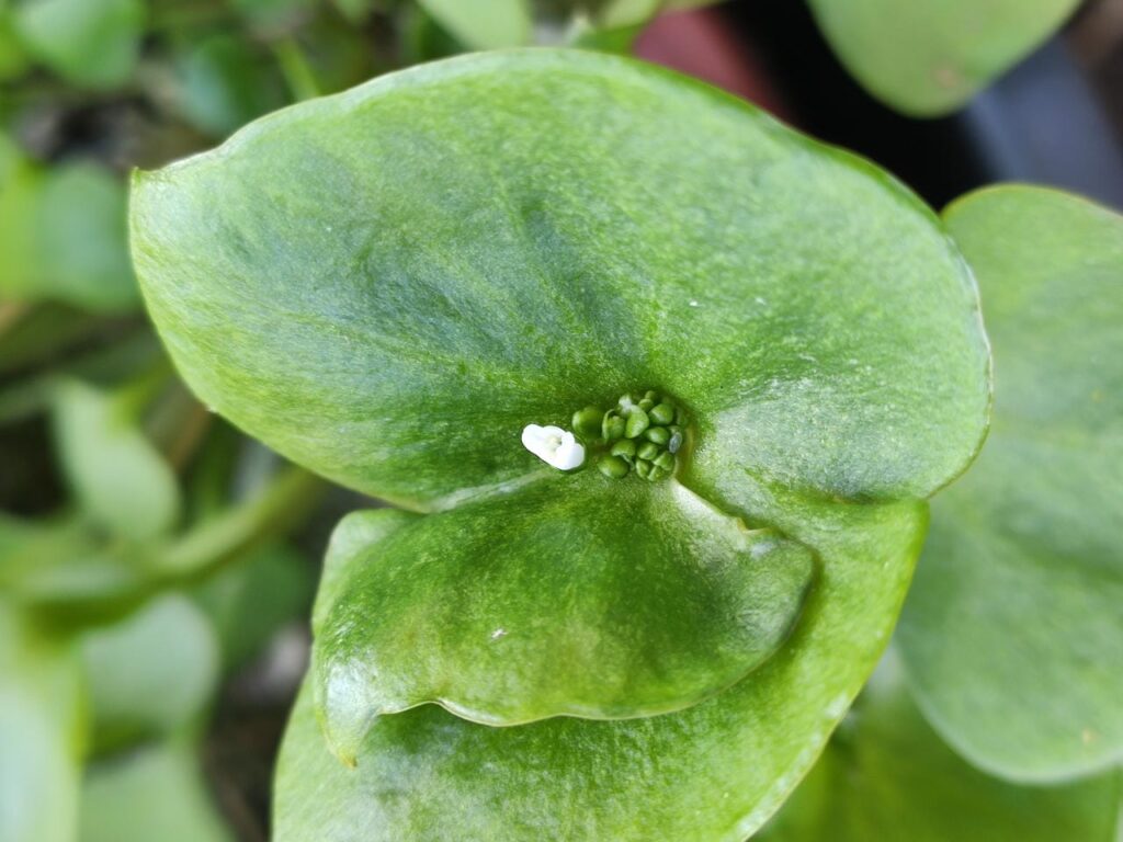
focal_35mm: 52
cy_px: 421
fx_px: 1687
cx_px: 562
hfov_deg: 36.8
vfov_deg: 28.0
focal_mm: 4.77
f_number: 1.75
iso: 167
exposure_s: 1/50
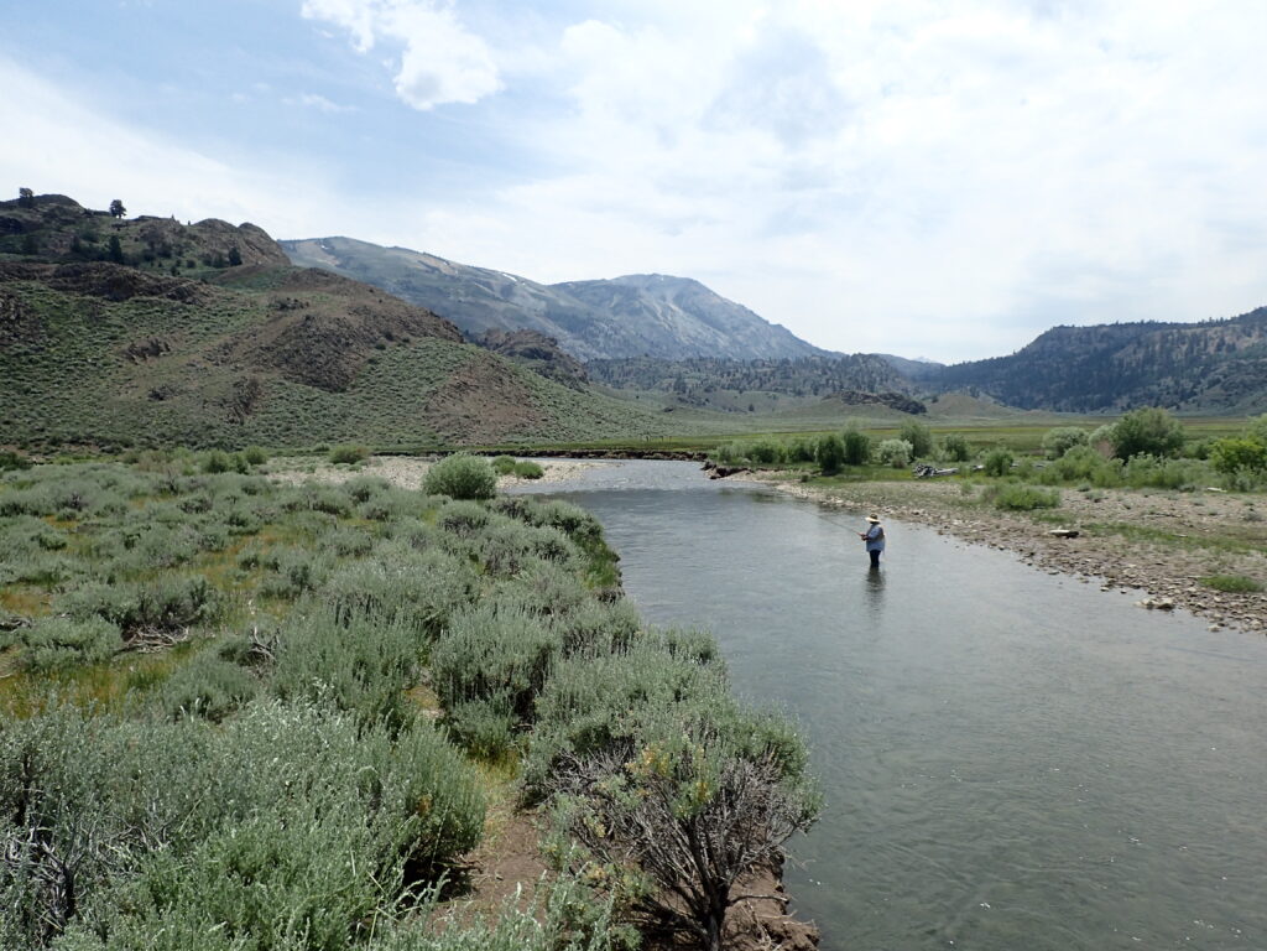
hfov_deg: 69.4
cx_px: 634
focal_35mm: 25
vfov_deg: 54.9
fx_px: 915
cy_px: 476
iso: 100
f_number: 8
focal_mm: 4.5
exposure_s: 1/200
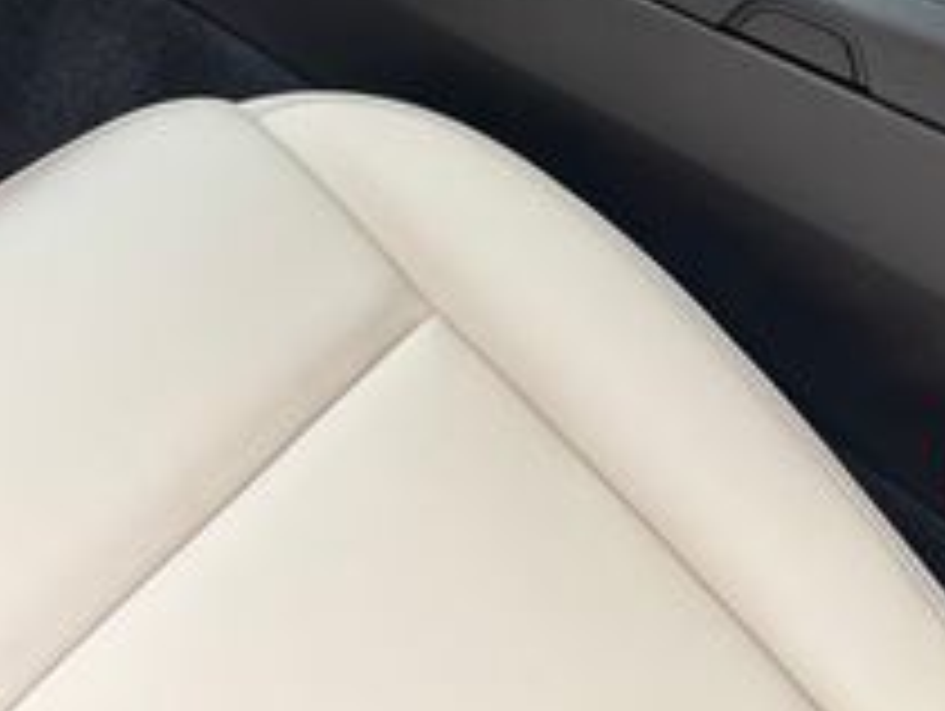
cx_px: -86
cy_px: -324
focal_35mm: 73
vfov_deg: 18.2
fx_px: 1995
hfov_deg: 24.9
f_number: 1.78
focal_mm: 6.76
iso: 80
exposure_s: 1/340
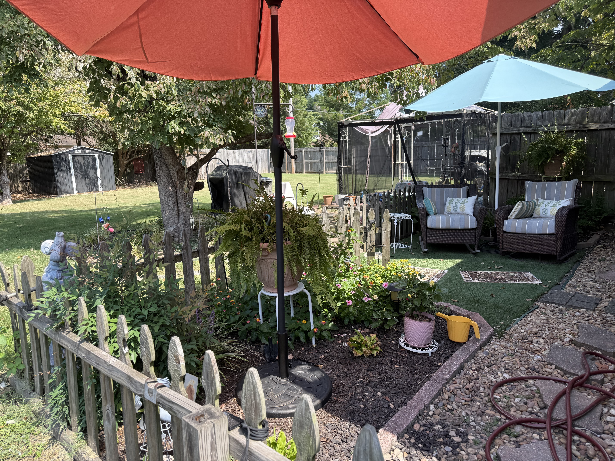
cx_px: 308
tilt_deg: -9.2
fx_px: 426
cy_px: 230
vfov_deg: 56.8
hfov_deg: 71.6
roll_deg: +0.6
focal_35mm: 24
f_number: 1.78
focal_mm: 6.76
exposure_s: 1/1106
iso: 100
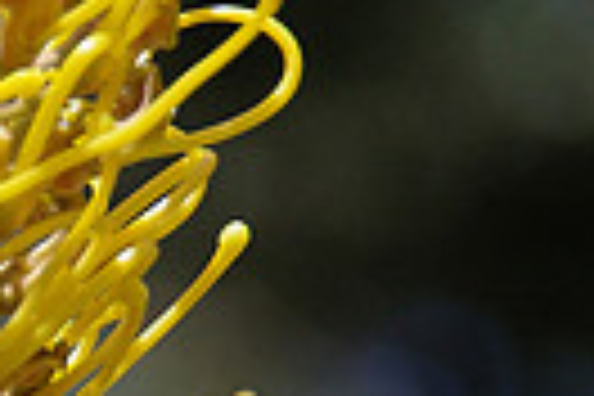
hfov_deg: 2.1
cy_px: 396
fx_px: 16070
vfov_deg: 1.4
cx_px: -90
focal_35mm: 974
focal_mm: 148
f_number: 8
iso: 200
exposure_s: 1/350
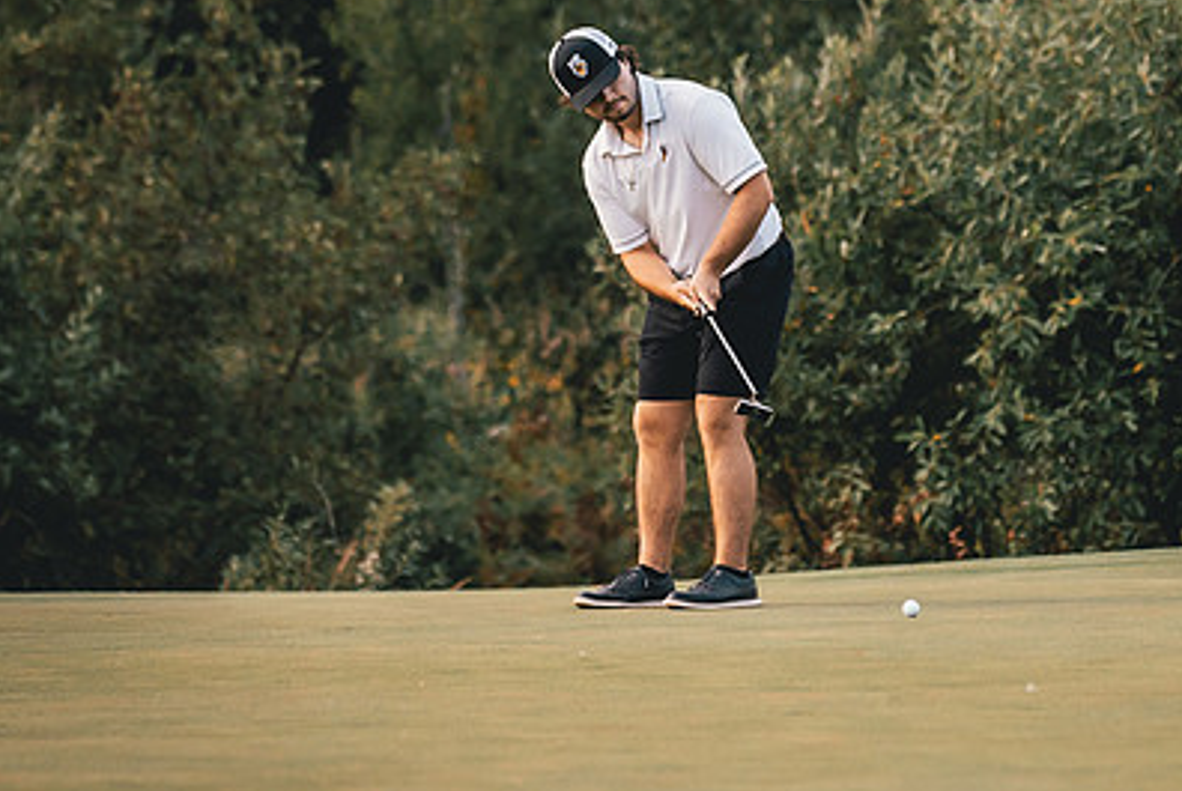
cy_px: 383
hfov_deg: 6.2
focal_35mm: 331
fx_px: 10880
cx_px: 690
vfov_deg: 4.2
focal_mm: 129
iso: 500
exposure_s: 1/1250
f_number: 2.8
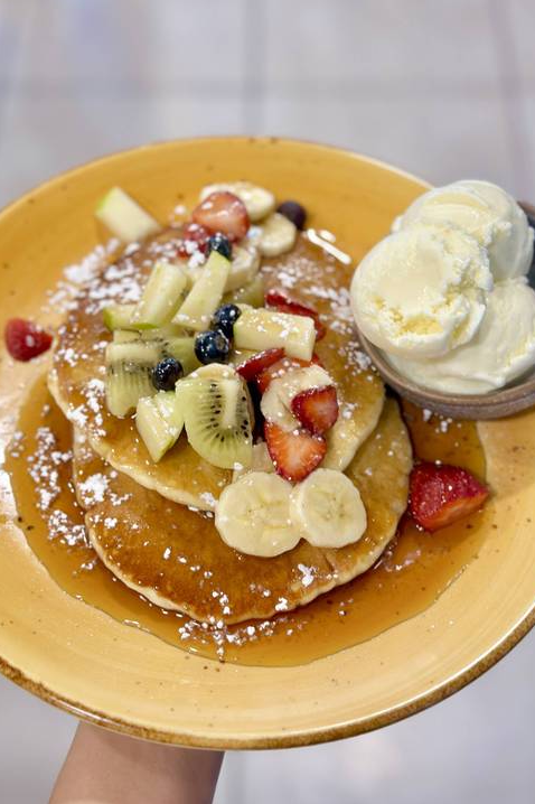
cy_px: 401
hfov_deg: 26.5
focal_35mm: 51
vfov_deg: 38.9
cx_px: 268
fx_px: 1138
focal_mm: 6.86
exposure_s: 1/50
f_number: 1.78
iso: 80
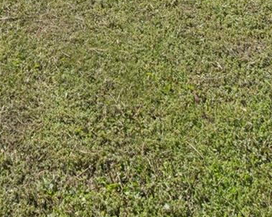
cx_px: 29
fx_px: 571
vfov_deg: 15.3
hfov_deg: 25.9
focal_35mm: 71
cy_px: -265
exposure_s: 1/2000
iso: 640
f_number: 8
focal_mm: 14
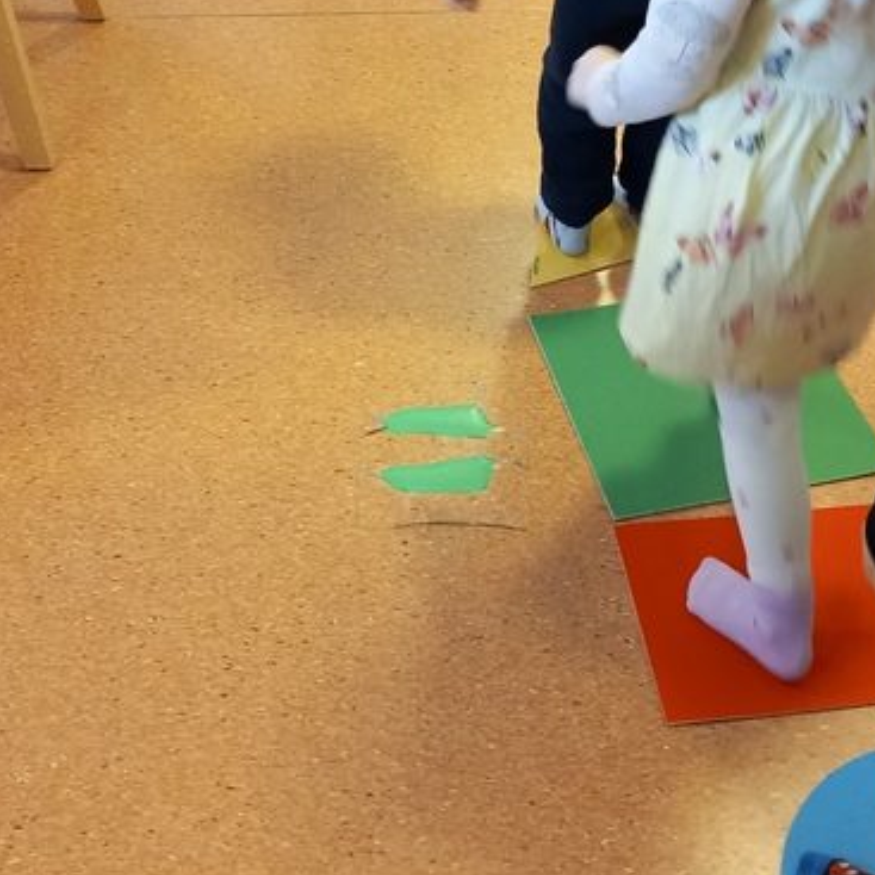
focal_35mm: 52
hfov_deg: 32.8
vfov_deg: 32.3
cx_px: 439
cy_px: 234
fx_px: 1487
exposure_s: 1/25
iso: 320
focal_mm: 4
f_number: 1.8
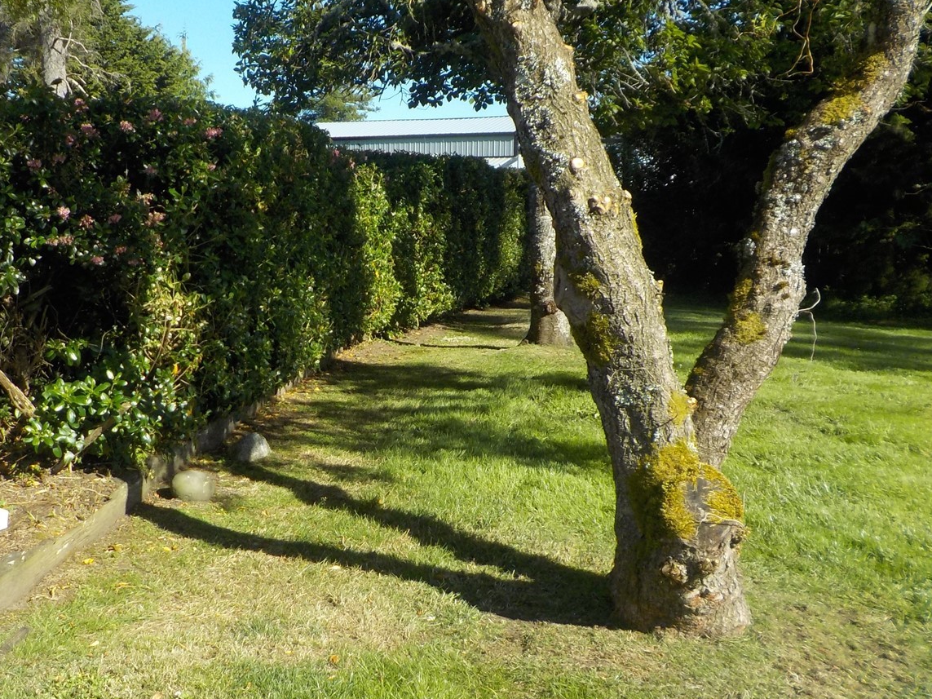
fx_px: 1131
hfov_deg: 44.3
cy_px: 349
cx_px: 333
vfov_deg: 34.3
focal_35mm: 42
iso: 125
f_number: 3.3
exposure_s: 1/800
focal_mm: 4.1
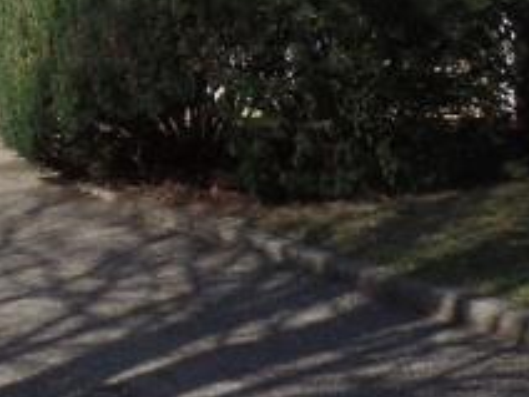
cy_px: 17
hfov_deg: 17.7
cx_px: 217
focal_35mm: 111
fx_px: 1696
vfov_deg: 13.2
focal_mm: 4.1
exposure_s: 1/750
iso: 80
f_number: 3.5
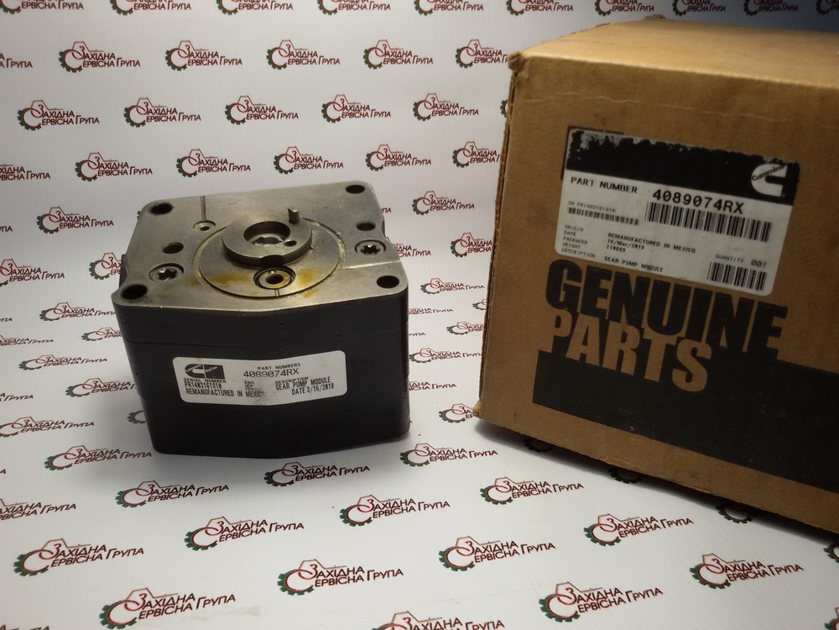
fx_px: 751
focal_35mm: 31
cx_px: 420
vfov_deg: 45.4
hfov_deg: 58.4
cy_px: 315
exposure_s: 1/100
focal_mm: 2.93
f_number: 2.4
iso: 50
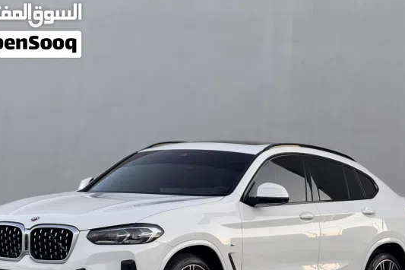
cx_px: 196
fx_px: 1687
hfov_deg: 13.7
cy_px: 167
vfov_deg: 9.1
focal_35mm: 150
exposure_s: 1/109
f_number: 2.8
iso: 50
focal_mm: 15.66
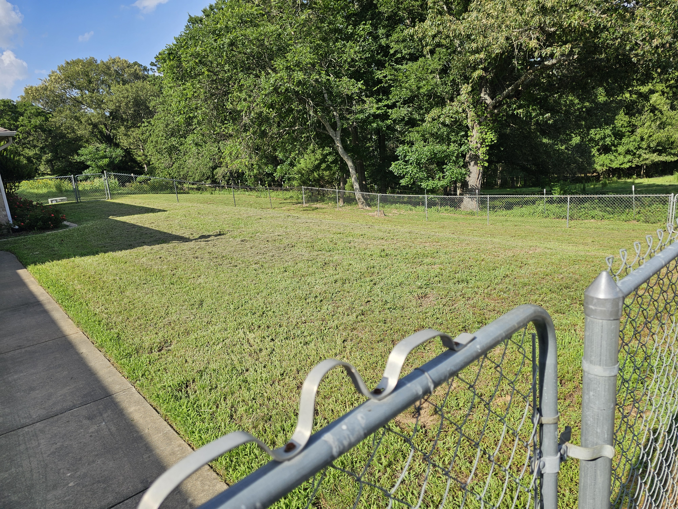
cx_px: 339
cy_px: 254
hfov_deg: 73.9
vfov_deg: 58.9
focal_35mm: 23
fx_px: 450
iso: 10
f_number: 1.7
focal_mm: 6.3
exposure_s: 1/575
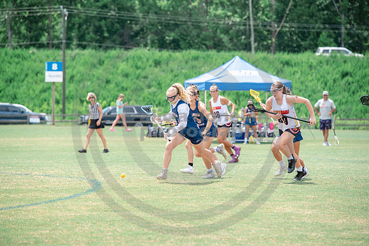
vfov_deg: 6.9
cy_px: 123
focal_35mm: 200
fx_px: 2050
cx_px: 184
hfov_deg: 10.3
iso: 250
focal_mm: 200
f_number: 4.5
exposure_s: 1/1250
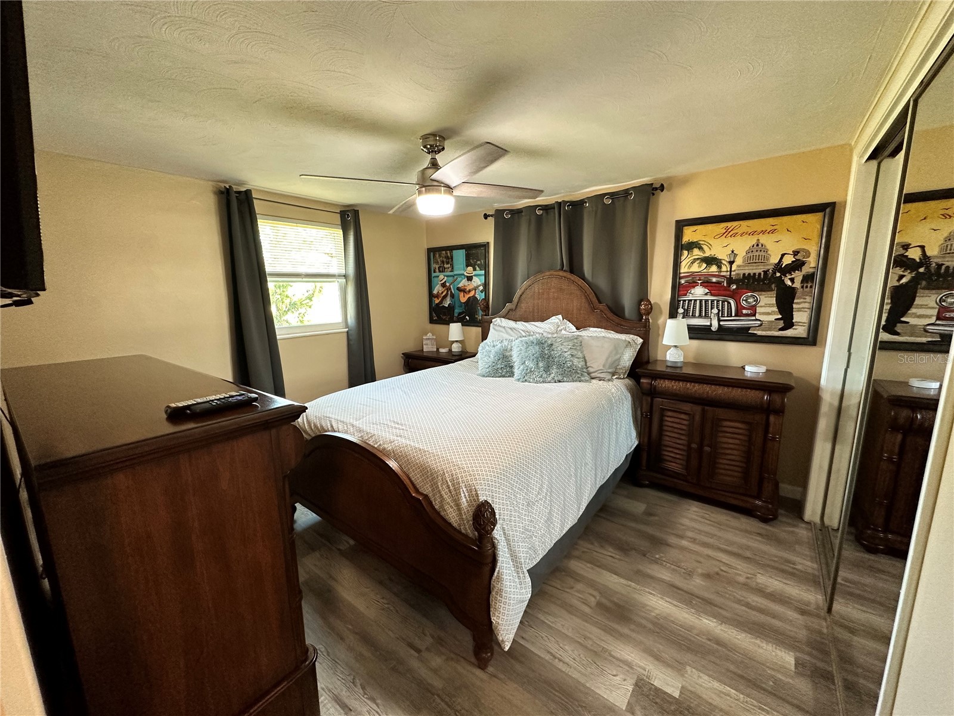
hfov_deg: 102.1
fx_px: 386
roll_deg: +1.0
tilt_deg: -10.7
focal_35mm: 14
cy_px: 358
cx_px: 477
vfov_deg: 85.7
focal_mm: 2.22
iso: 250
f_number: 2.2
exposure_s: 1/60
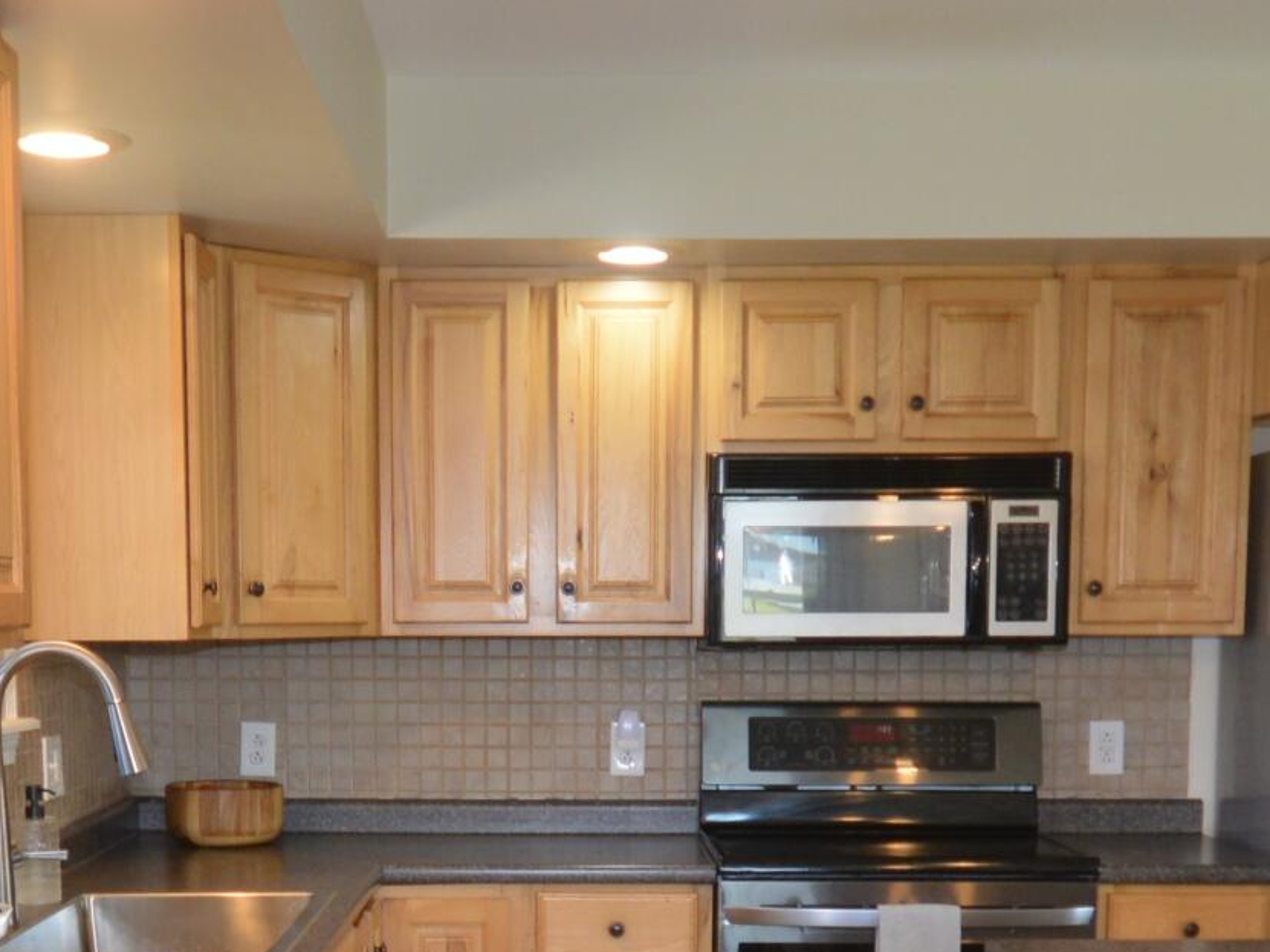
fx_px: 1908
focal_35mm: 52
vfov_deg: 27.0
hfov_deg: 36.8
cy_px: 859
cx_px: 557
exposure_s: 1/60
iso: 450
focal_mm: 10
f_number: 4
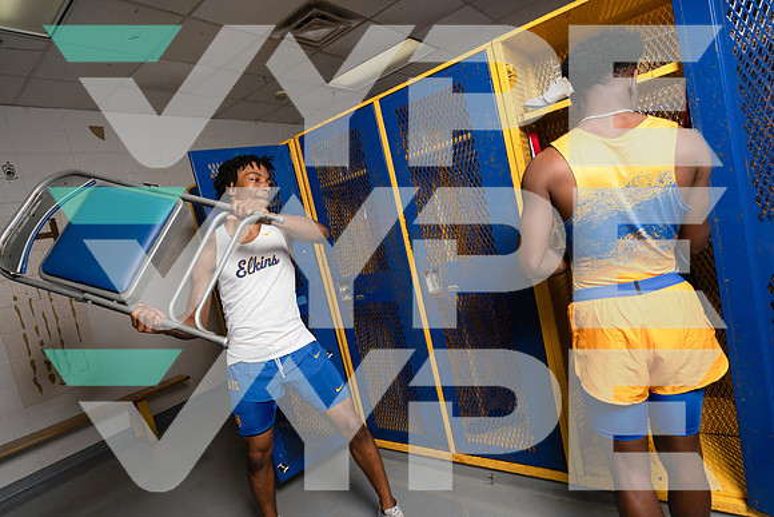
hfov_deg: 84.0
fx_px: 430
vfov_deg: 62.0
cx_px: 387
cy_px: 258
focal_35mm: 20
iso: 125
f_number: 8
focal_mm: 20
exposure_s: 1/250
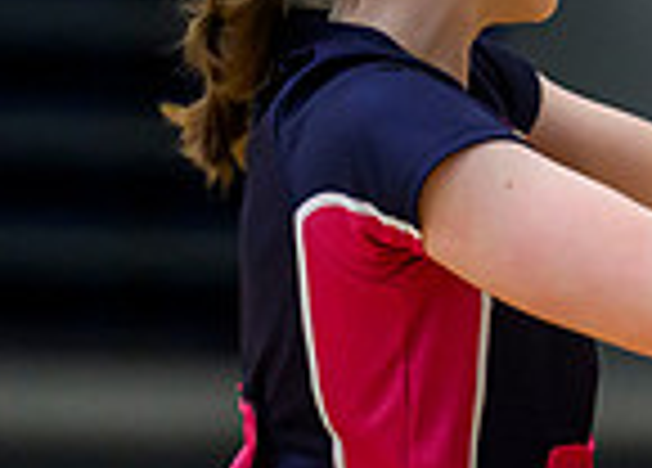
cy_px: -191
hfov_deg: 2.0
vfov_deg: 1.5
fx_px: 18321
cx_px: 1240
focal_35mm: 988
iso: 5000
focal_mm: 200
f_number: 3.2
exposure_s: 1/800
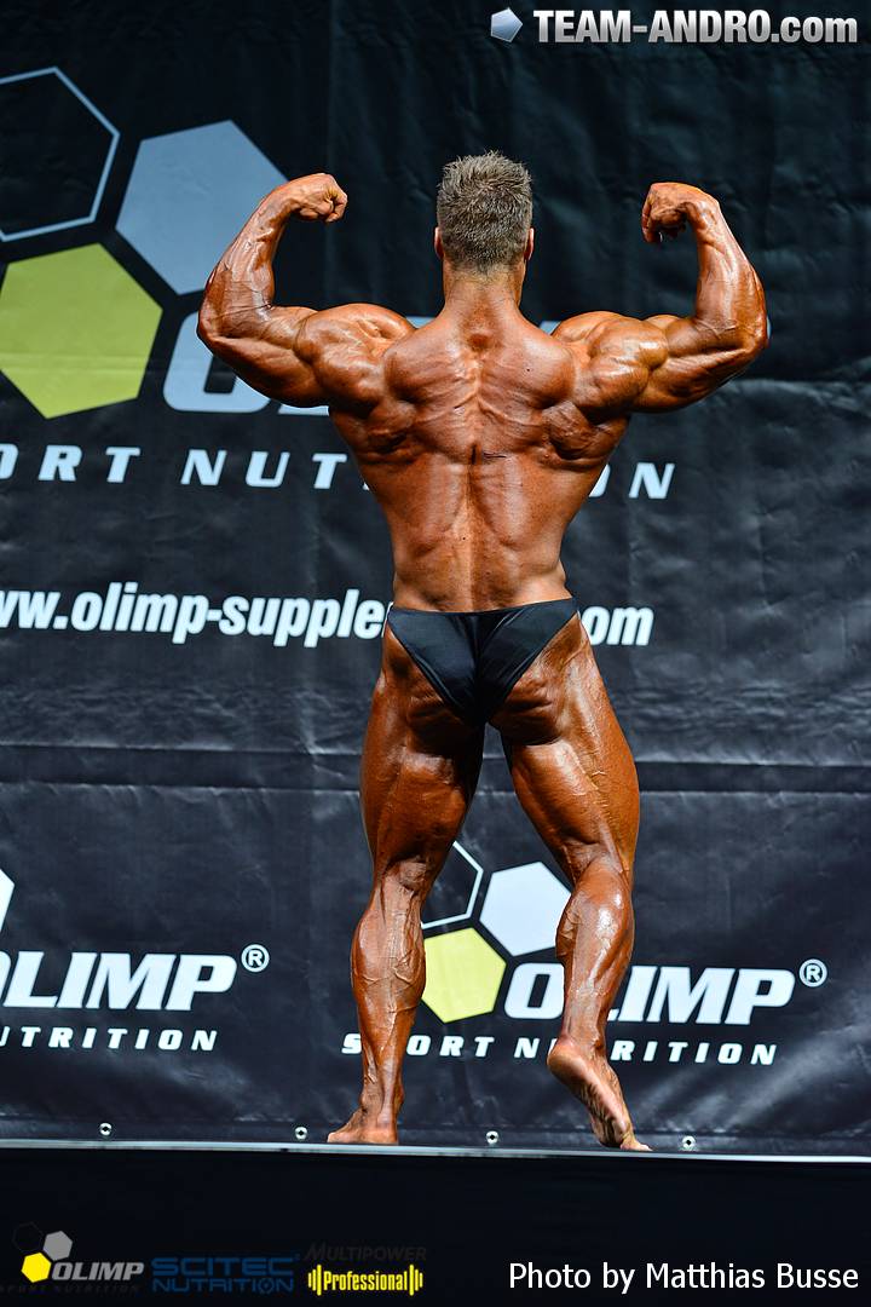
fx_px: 4899
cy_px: 654
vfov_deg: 15.2
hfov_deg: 10.2
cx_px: 436
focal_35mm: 135
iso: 800
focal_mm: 135
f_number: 5
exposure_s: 1/80
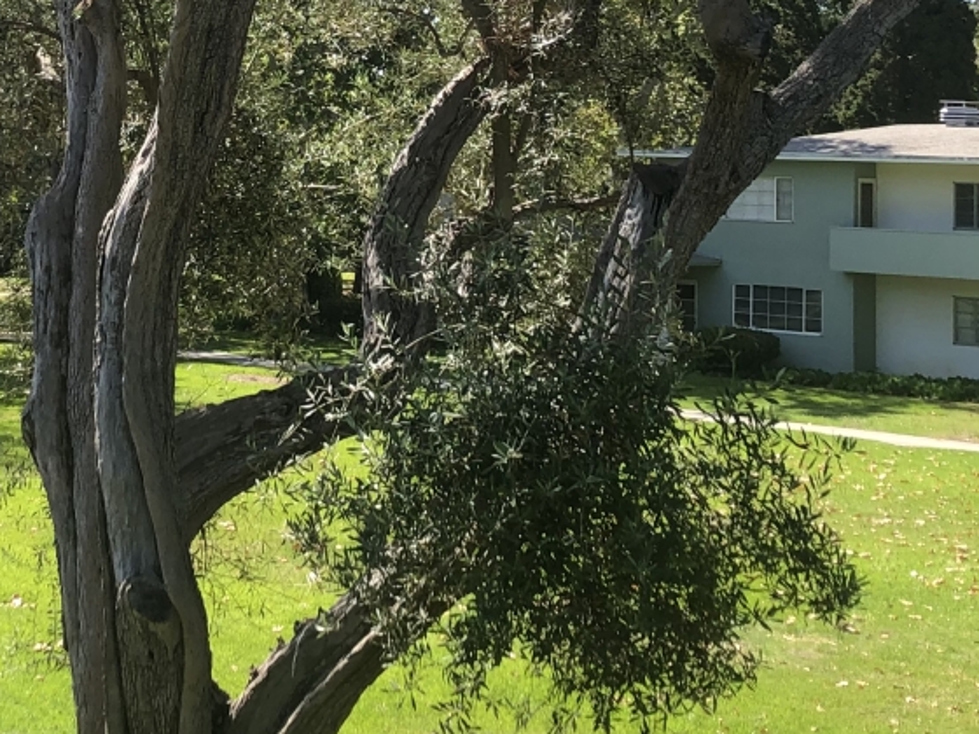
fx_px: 2263
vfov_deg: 17.9
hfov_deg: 24.3
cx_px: 295
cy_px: -21
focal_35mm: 80
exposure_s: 1/552
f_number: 1.8
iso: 20
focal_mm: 3.99
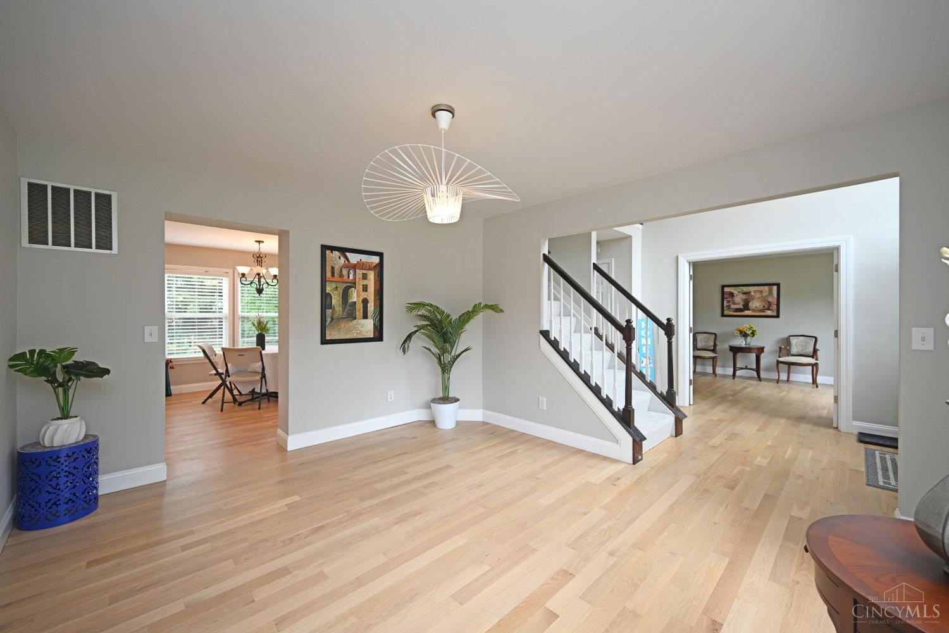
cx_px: 474
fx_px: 369
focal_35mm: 14
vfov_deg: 81.2
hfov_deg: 104.3
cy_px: 316
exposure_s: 1/60
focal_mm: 14
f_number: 4.5
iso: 200
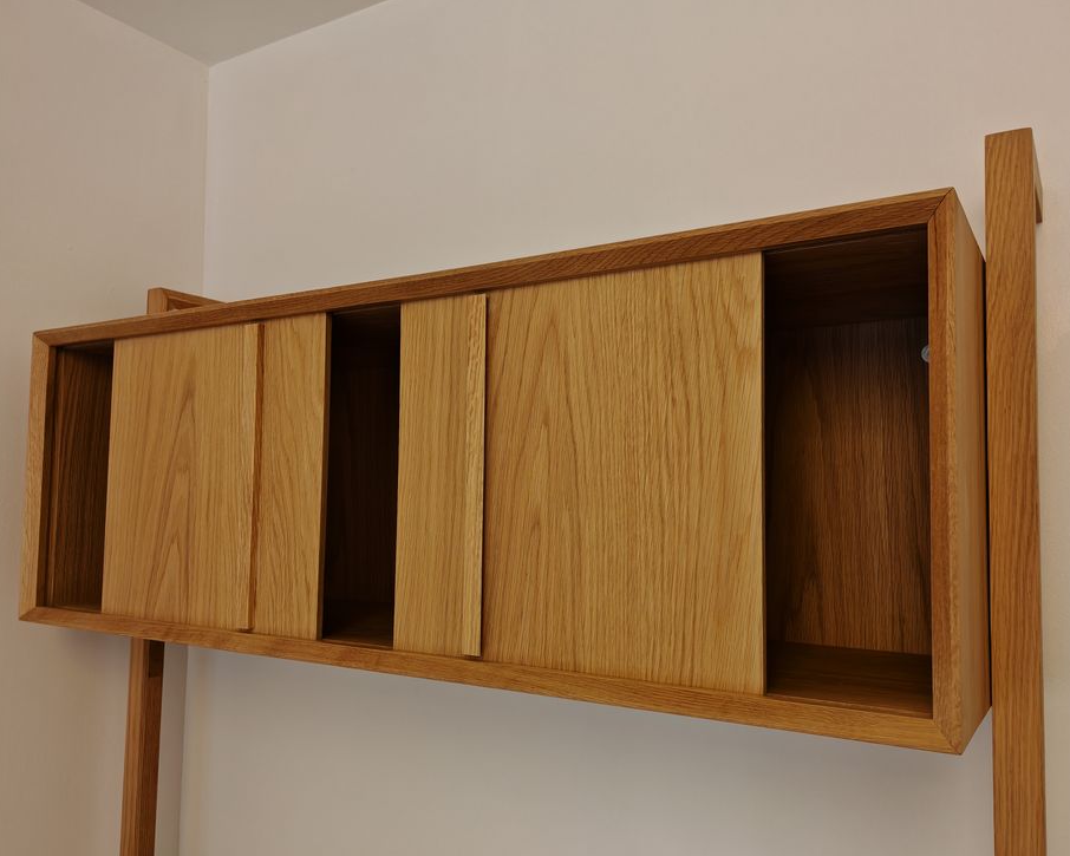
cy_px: 440
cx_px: 488
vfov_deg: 51.5
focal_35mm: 28
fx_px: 887
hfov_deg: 62.1
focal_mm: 5.4
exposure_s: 1/50
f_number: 1.6
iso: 250
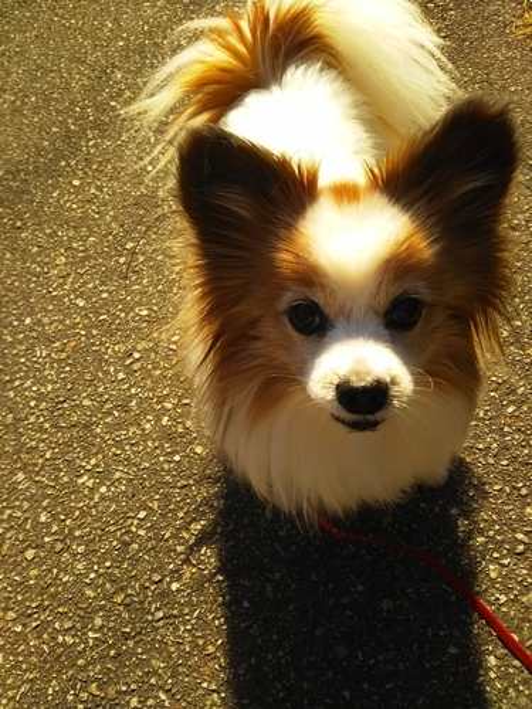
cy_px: 354
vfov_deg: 60.0
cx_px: 266
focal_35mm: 30
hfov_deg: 46.8
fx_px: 615
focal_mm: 4
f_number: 2.2
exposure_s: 1/757
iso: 40
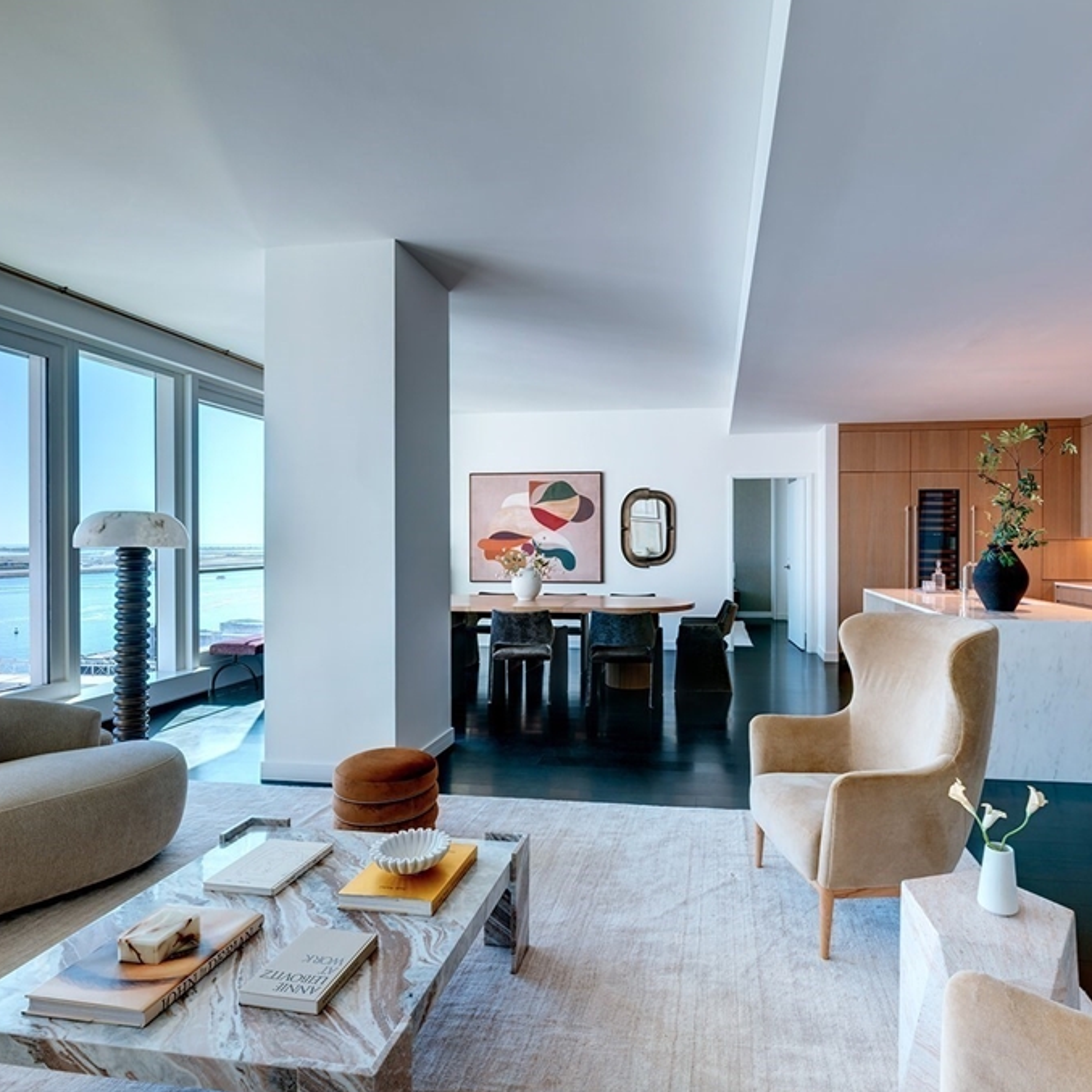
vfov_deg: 80.7
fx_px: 642
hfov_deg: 80.2
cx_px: 627
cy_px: 546
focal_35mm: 18
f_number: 13
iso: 200
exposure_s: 1/13
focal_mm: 14
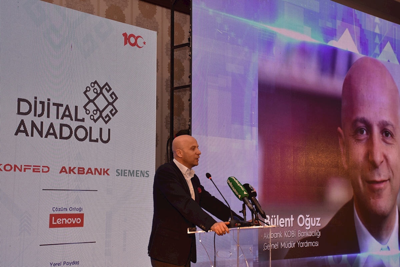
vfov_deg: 23.8
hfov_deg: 35.1
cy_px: 134
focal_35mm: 57
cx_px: 200
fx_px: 633
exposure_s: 1/100
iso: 200
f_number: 5
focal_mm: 38
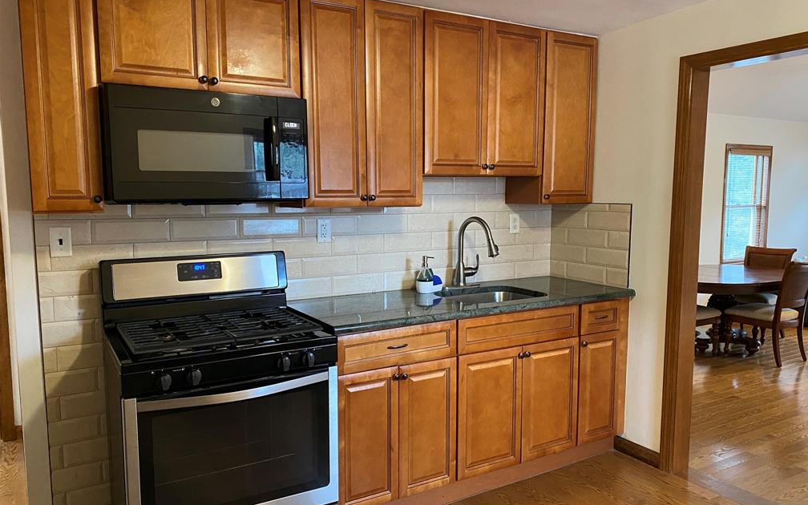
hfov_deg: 66.5
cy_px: 251
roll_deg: +0.1
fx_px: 617
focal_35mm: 28
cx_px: 410
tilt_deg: -7.0
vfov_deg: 44.5
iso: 500
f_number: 1.8
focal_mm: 4.25
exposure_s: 1/40
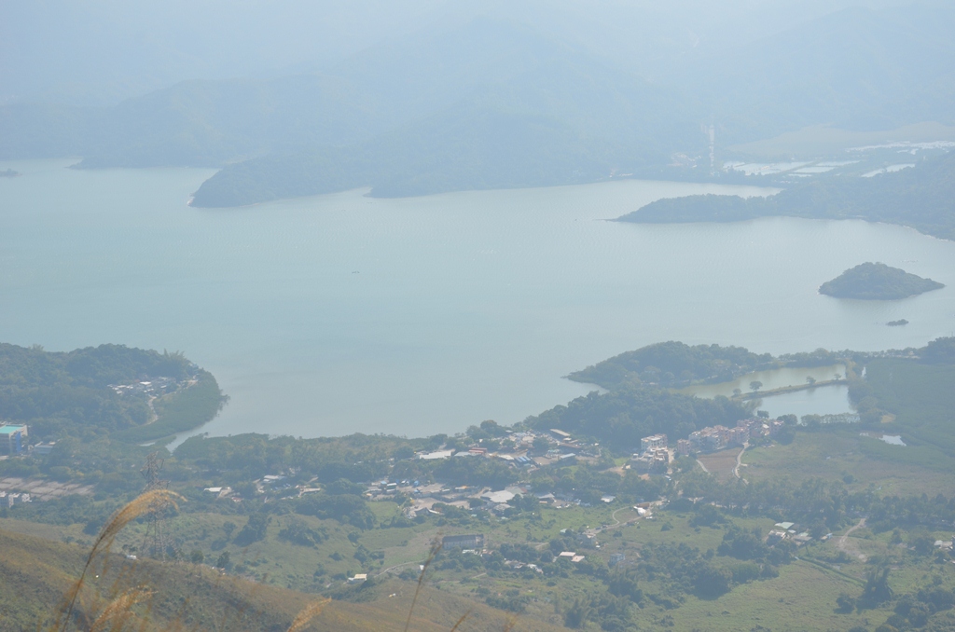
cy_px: 316
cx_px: 478
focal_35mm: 75
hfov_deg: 27.0
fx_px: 1985
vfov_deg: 18.1
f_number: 9
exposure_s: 1/320
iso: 100
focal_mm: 50
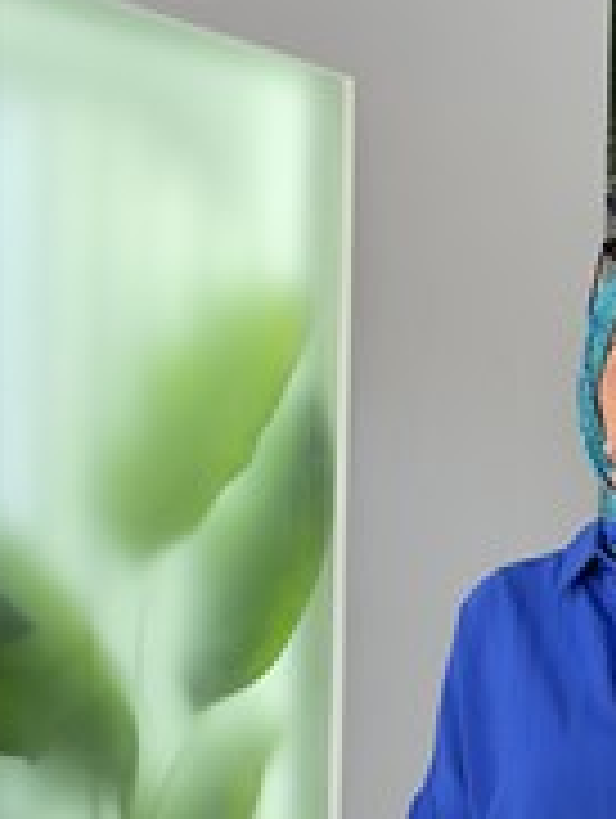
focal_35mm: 109
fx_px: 2580
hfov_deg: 13.4
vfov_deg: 17.8
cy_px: 673
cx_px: 674
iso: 50
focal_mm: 6.76
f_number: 1.78
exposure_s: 1/100
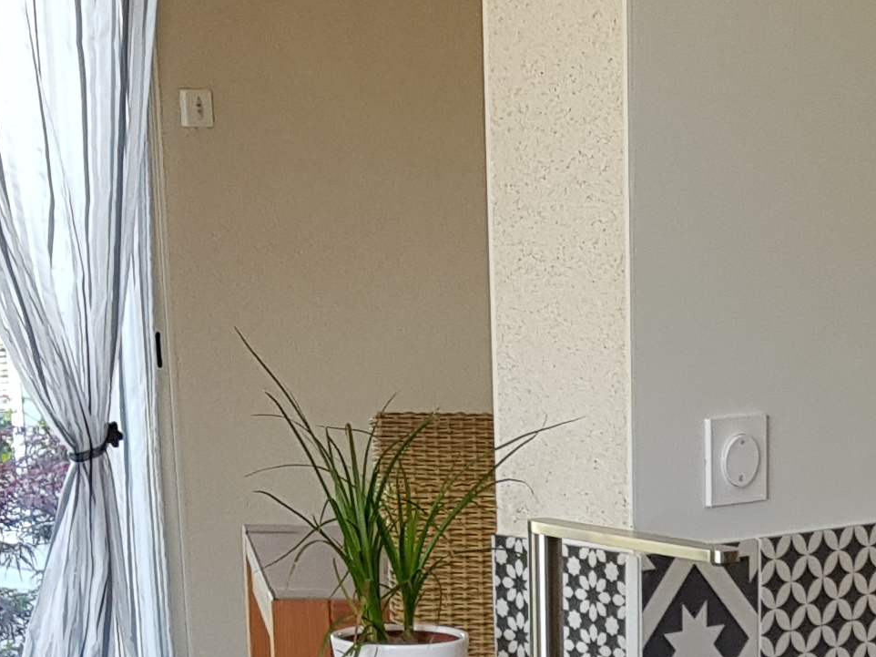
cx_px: 979
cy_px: 1288
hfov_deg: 17.4
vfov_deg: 12.1
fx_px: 2758
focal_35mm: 109
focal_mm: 4.2
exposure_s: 1/100
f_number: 1.7
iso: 64
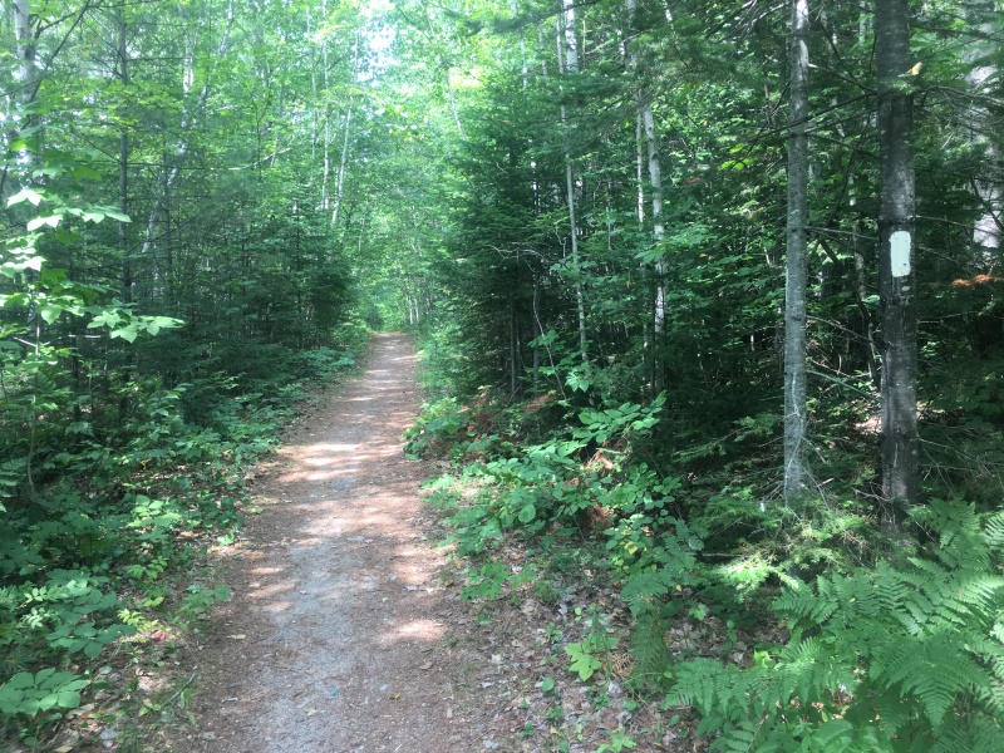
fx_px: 841
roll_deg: +0.6
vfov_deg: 48.2
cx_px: 502
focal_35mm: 29
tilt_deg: -3.8
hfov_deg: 61.7
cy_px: 376
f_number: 2.2
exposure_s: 1/60
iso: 25
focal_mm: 4.15
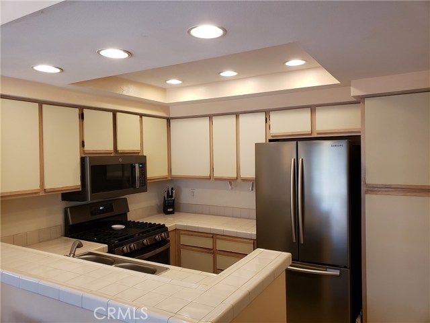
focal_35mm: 26
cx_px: 215
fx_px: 323
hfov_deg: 67.3
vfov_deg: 53.1
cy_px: 162
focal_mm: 4.3
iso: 200
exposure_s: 1/60
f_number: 2.4
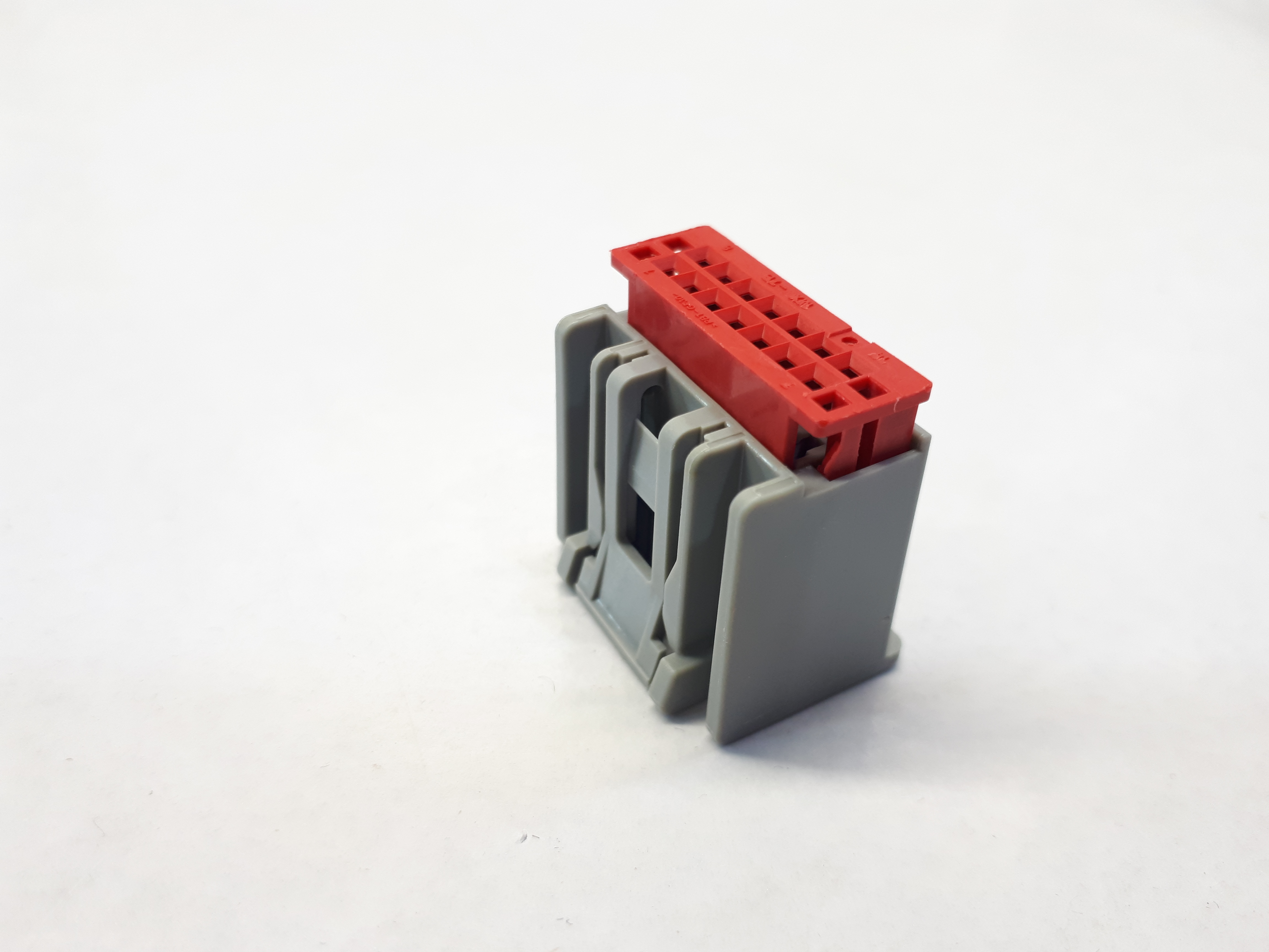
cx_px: 634
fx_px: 990
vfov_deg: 51.4
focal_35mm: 27
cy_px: 476
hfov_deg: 65.3
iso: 64
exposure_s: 1/100
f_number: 1.9
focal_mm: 3.6
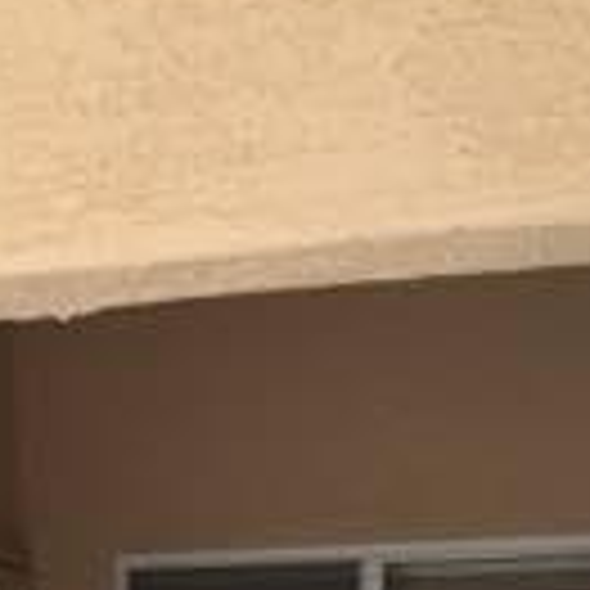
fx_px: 2410
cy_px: 1018
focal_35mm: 125
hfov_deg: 13.1
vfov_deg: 12.8
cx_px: -347
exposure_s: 1/120
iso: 40
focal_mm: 4.15
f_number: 2.2
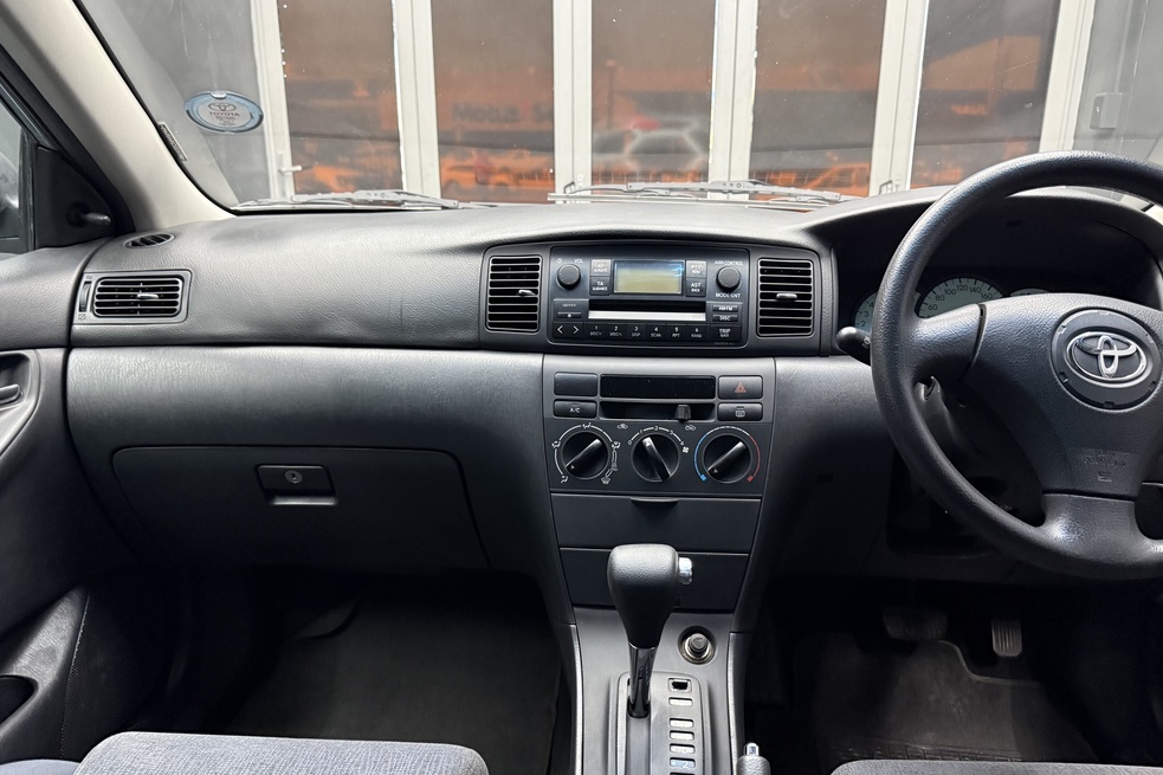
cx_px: 577
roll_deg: +0.0
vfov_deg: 49.5
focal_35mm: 26
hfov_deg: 69.4
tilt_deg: -16.3
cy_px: 428
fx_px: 840
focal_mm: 6.76
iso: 640
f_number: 1.78
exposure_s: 1/60
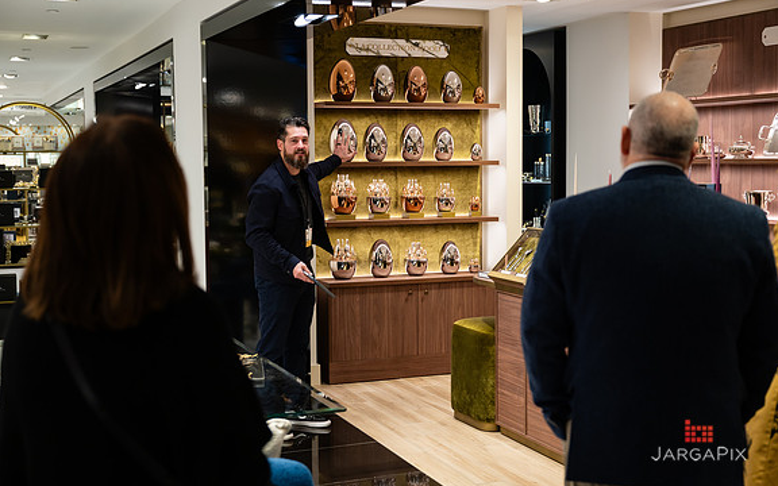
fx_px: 1018
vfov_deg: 26.9
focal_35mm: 48
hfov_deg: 41.8
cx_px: 389
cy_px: 230
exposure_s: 1/160
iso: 640
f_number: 3.2
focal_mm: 46
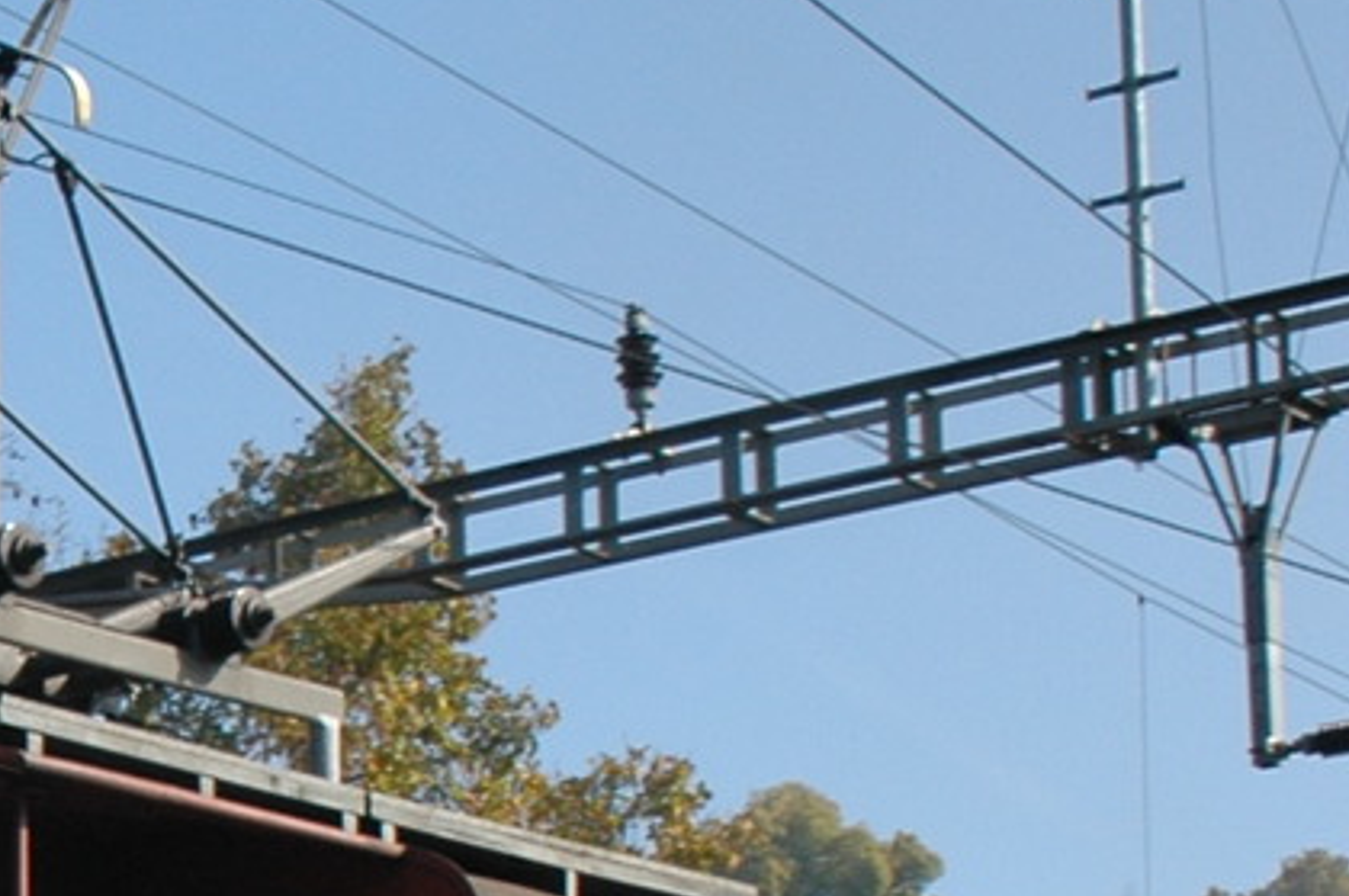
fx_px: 5652
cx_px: -758
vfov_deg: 8.9
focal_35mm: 151
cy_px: 1206
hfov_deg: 12.8
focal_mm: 22
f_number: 9
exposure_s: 1/320
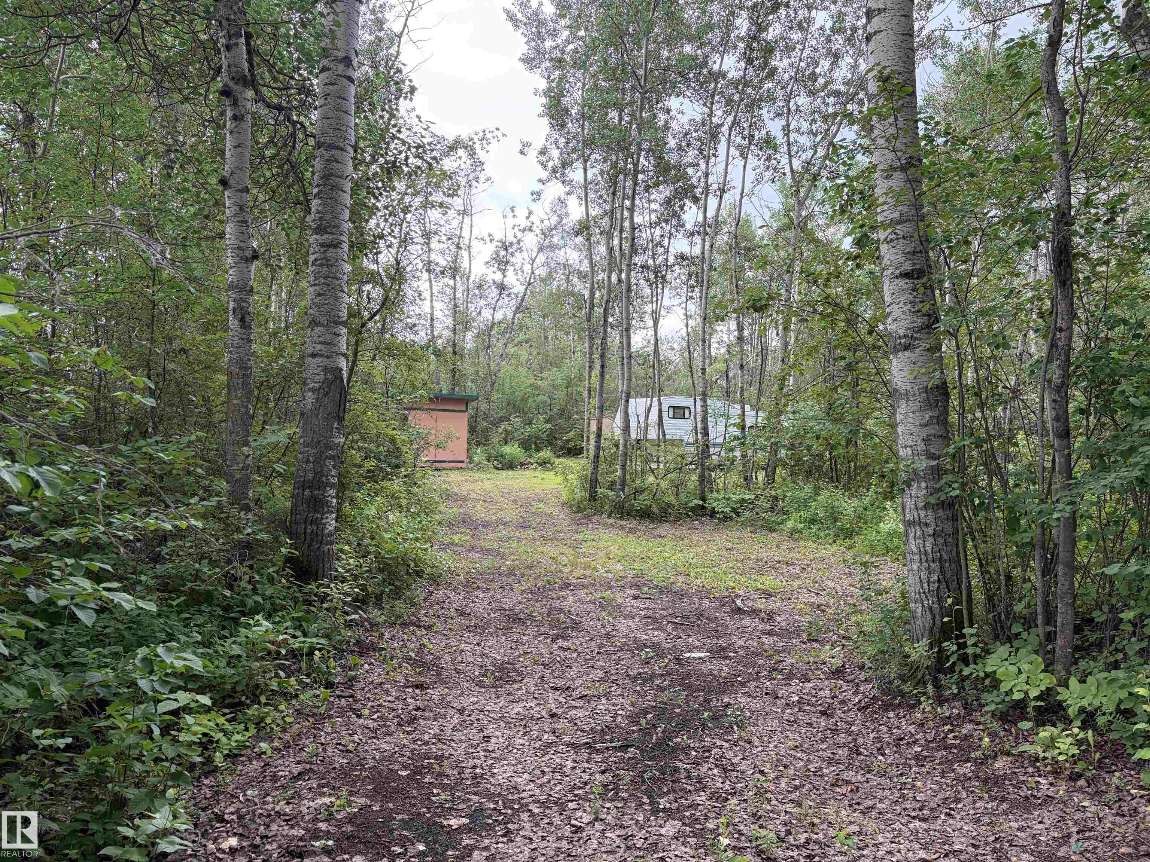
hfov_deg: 67.3
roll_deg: +0.0
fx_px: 864
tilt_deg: +2.3
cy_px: 431
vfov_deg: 53.1
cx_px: 575
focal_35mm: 26
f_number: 1.6
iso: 50
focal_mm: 5.96
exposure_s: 1/266
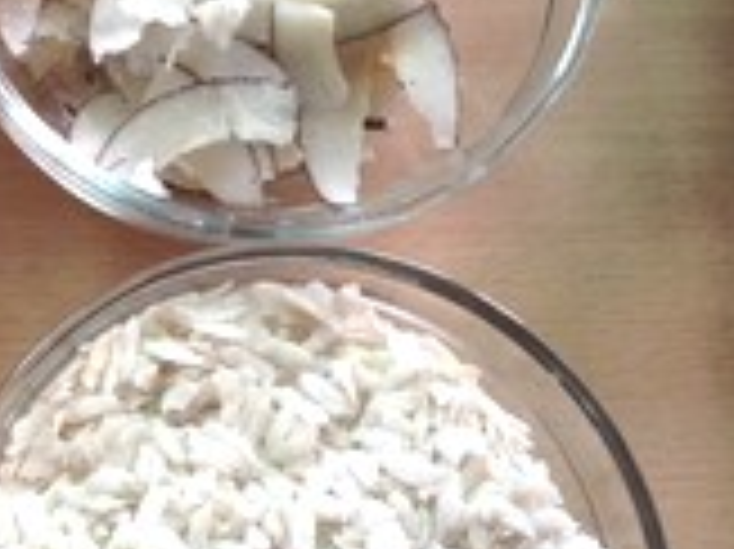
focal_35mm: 81
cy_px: 281
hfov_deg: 23.3
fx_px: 1716
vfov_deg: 18.2
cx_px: 23
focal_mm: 3.3
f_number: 2.4
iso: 125
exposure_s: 1/24
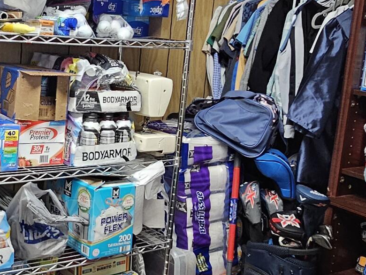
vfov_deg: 29.1
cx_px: 68
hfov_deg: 36.7
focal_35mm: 50
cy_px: 114
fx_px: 529
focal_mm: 2.2
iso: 250
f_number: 2.2
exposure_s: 1/60
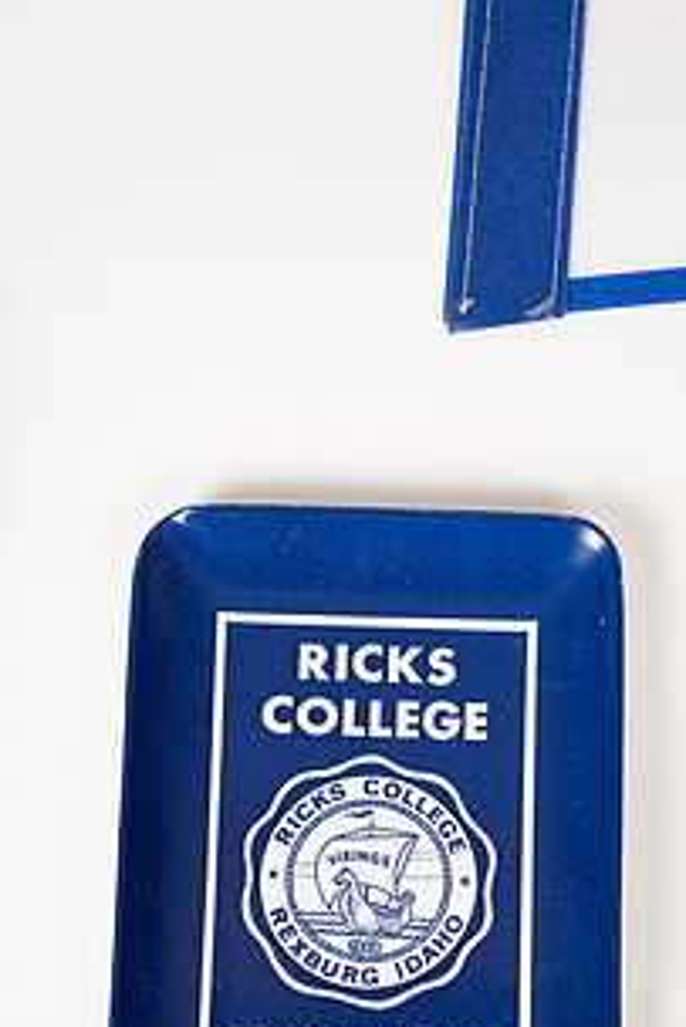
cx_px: 399
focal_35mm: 74
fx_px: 2113
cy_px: 750
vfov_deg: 27.0
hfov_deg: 18.4
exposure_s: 1/125
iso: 100
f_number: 6.3
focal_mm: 50
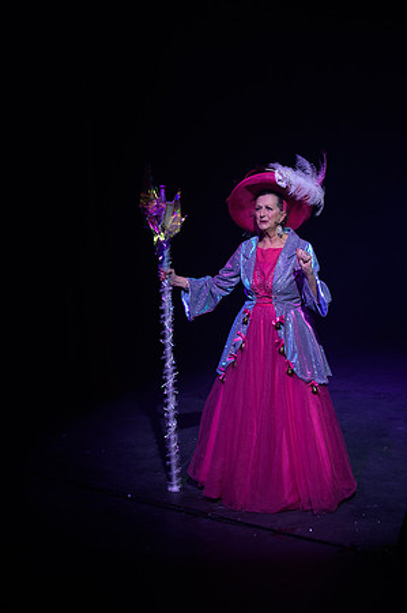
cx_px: 204
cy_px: 306
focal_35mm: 70
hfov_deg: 19.4
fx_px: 1190
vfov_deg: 28.9
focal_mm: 70
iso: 800
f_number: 2.8
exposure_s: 1/200
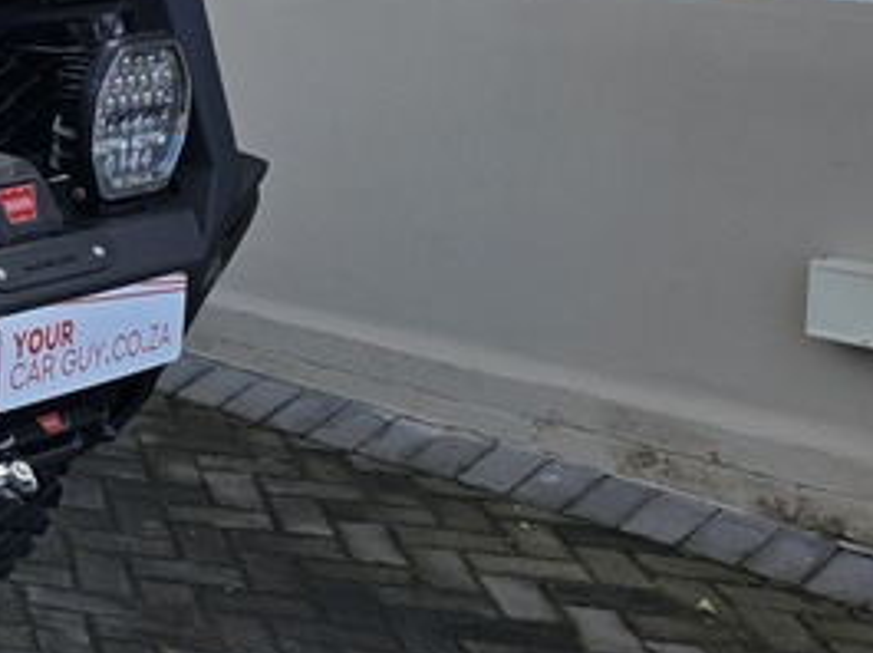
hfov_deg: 17.1
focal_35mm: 89
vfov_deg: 16.1
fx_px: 2241
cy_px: -49
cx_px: -807
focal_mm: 6.3
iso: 80
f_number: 1.7
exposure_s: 1/4889
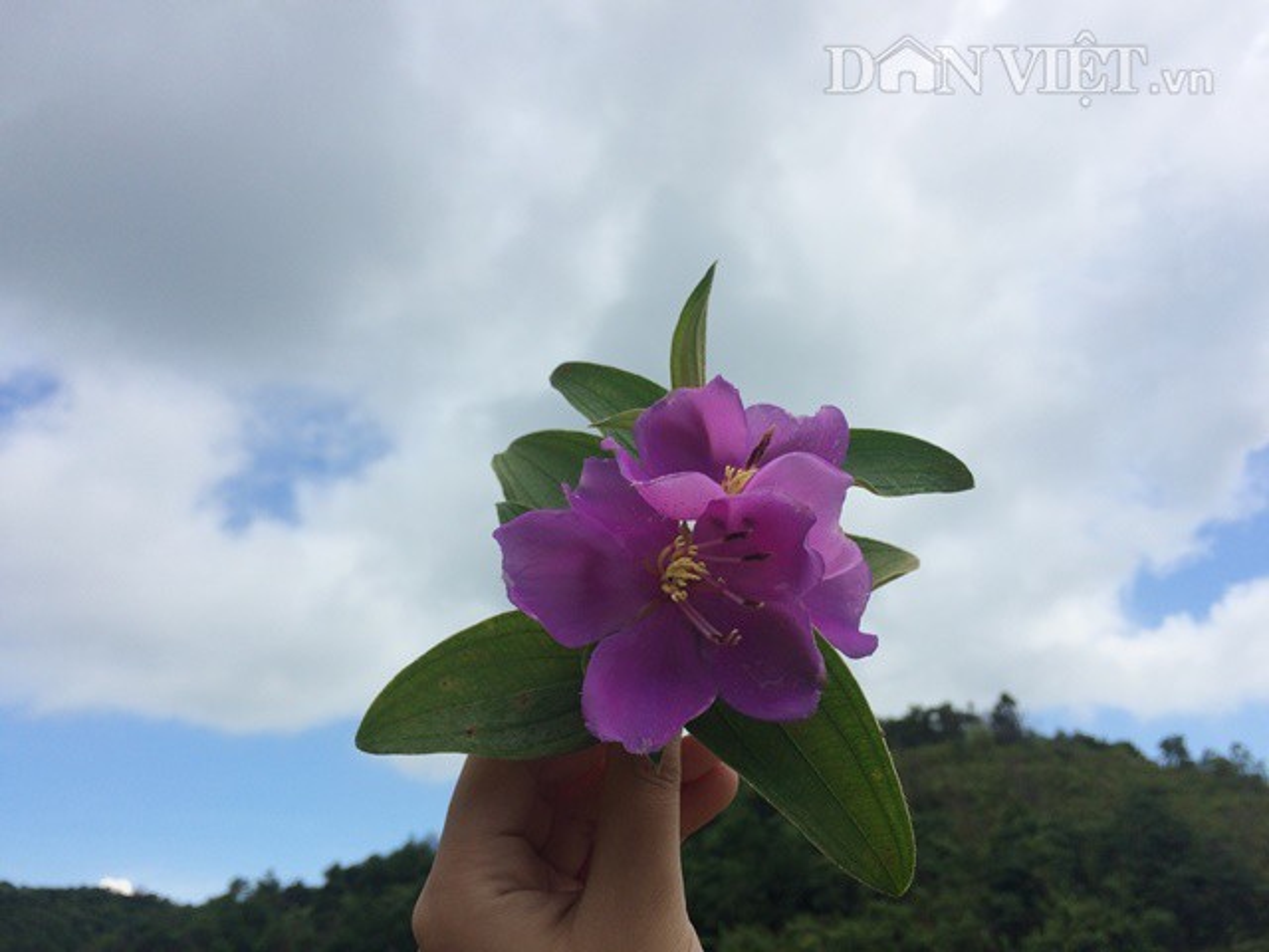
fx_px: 1063
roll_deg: +1.6
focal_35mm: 29
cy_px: 476
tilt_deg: +25.5
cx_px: 634
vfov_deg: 48.2
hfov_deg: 61.7
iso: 32
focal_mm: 4.15
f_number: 2.2
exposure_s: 1/1786
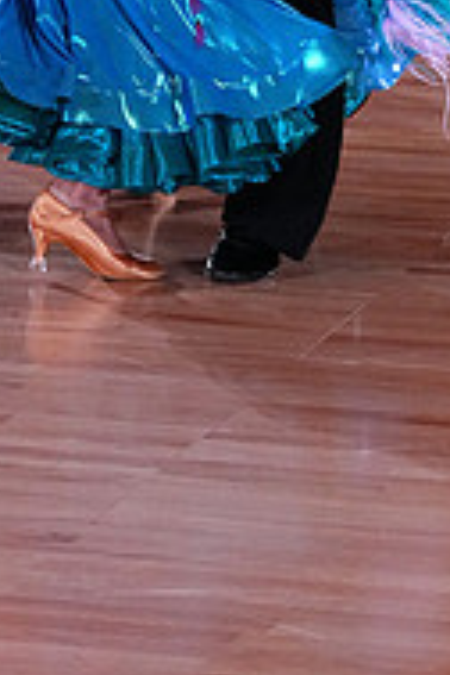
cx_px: 148
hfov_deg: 5.7
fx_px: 4537
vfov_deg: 8.4
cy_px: -236
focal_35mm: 242
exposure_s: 1/400
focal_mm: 79
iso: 5000
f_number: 5.6
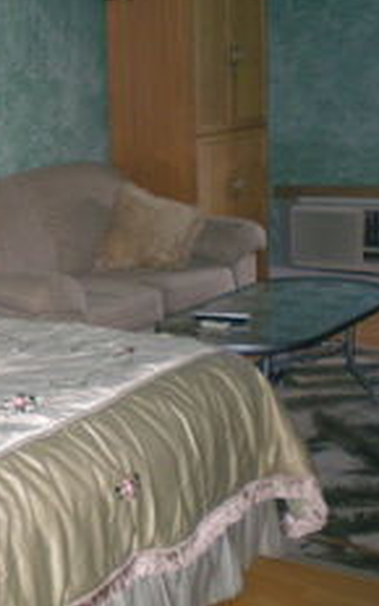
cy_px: 277
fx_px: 1058
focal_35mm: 64
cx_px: -97
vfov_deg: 32.0
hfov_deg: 19.0
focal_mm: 6.3
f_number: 3.1
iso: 253
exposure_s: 1/60
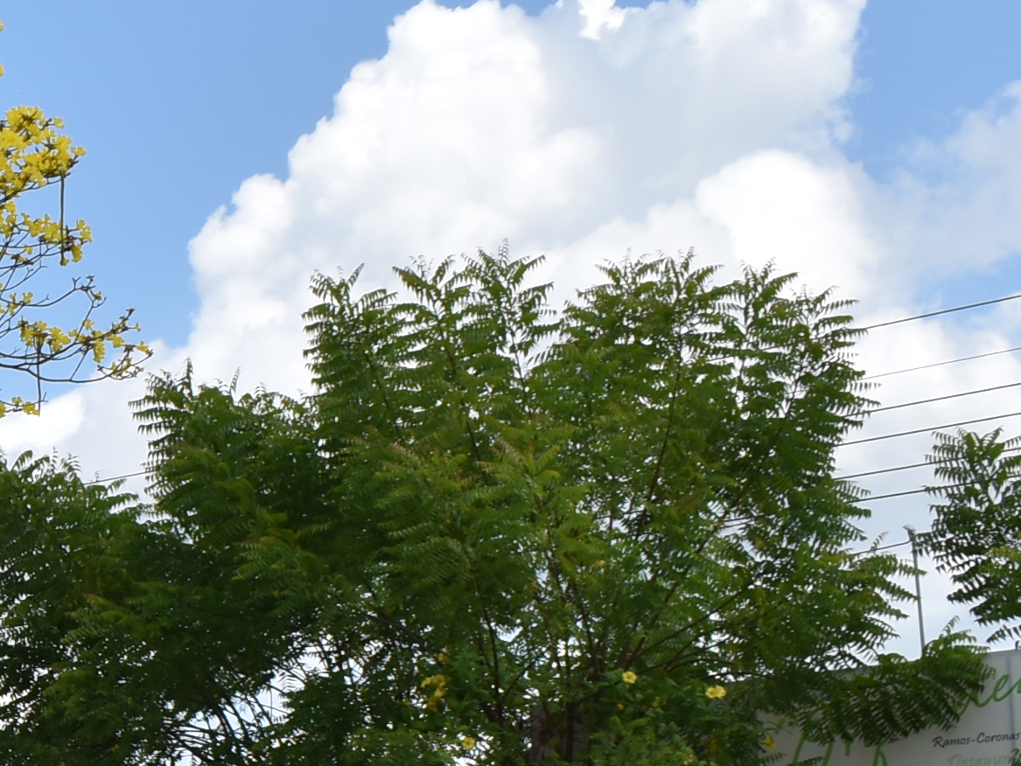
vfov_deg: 14.4
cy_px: 877
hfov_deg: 17.5
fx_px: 2950
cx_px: -544
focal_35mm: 100
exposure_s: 1/200
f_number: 9
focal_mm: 18
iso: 100
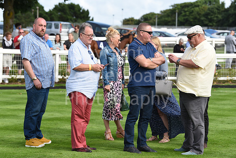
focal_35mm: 135
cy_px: 79
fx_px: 885
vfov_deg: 10.2
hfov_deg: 15.2
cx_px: 118
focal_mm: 135
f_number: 5.6
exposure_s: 1/1250
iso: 400
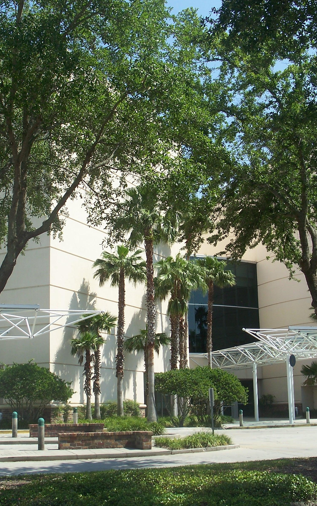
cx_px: 152
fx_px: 732
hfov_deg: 24.4
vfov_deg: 38.2
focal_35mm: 53
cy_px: 254
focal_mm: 7.8
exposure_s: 1/400
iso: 64
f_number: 4
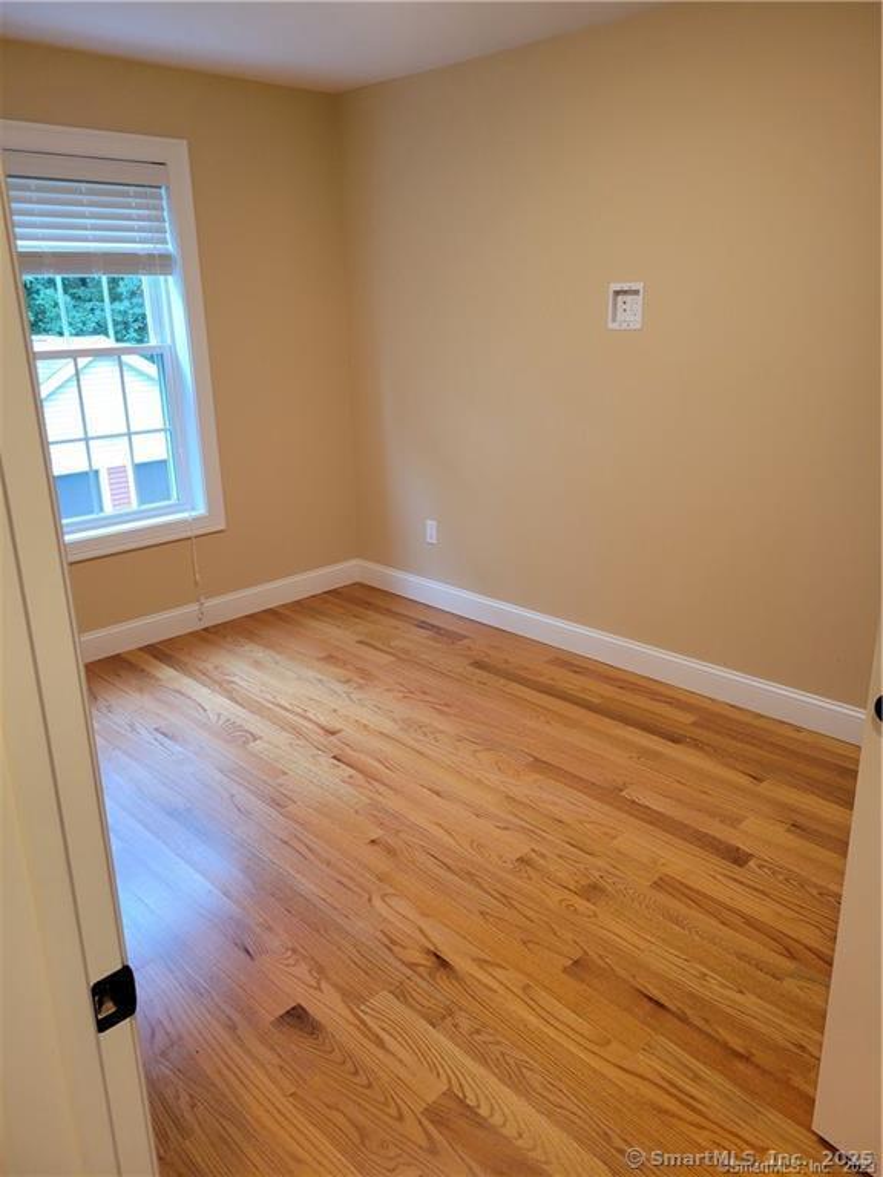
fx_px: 884
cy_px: 588
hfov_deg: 53.1
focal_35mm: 26
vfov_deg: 67.3
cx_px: 442
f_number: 1.8
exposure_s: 1/59
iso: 200
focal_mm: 5.4
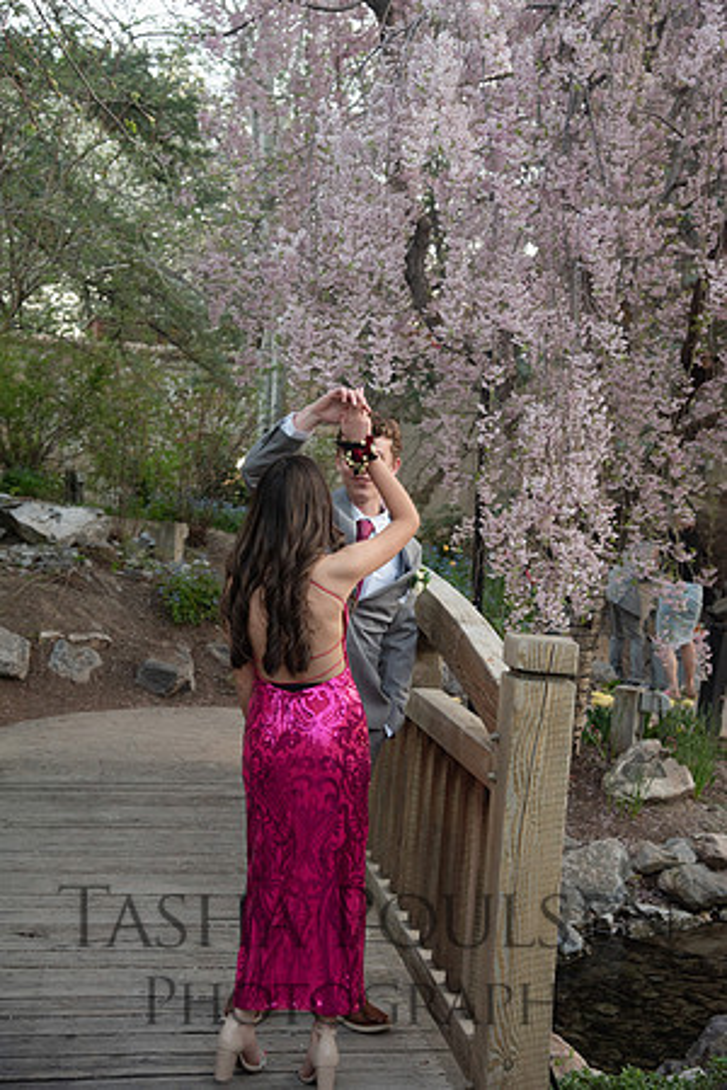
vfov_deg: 38.2
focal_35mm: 52
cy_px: 545
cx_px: 364
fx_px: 1575
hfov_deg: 26.0
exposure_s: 1/125
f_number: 5.6
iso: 800
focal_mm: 52
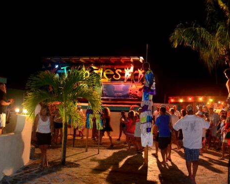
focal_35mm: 39
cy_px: 102
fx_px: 266
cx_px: 131
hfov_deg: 46.7
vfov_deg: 38.2
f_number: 3.5
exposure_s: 1/20
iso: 2500
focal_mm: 20
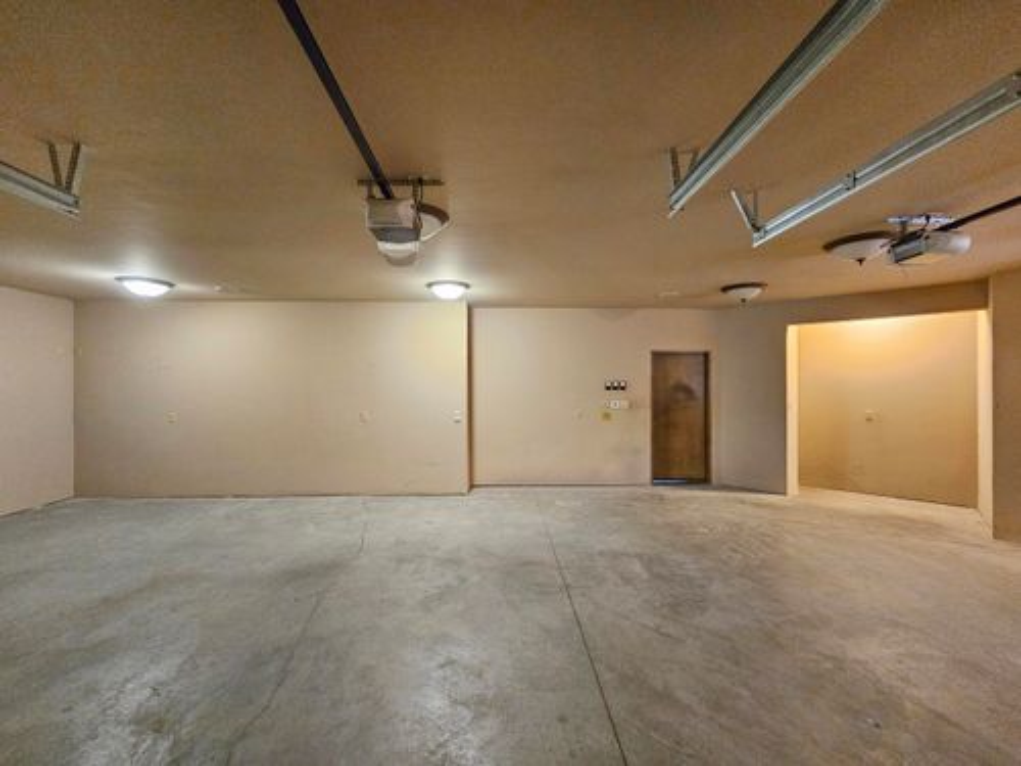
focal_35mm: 13
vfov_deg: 89.9
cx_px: 510
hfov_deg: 106.2
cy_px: 383
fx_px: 383
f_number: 2.2
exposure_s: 1/30
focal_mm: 2.2
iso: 640
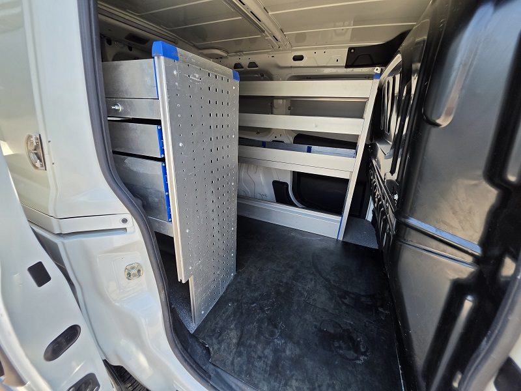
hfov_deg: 106.2
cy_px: 196
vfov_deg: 89.9
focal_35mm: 13
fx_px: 196
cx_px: 260
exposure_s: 1/249
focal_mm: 2.2
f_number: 1.9
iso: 32
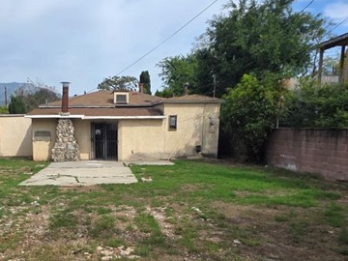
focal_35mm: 37
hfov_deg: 48.7
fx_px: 372
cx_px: 100
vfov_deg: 37.7
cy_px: 195
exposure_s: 1/2510
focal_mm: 2.2
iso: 40
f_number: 1.9
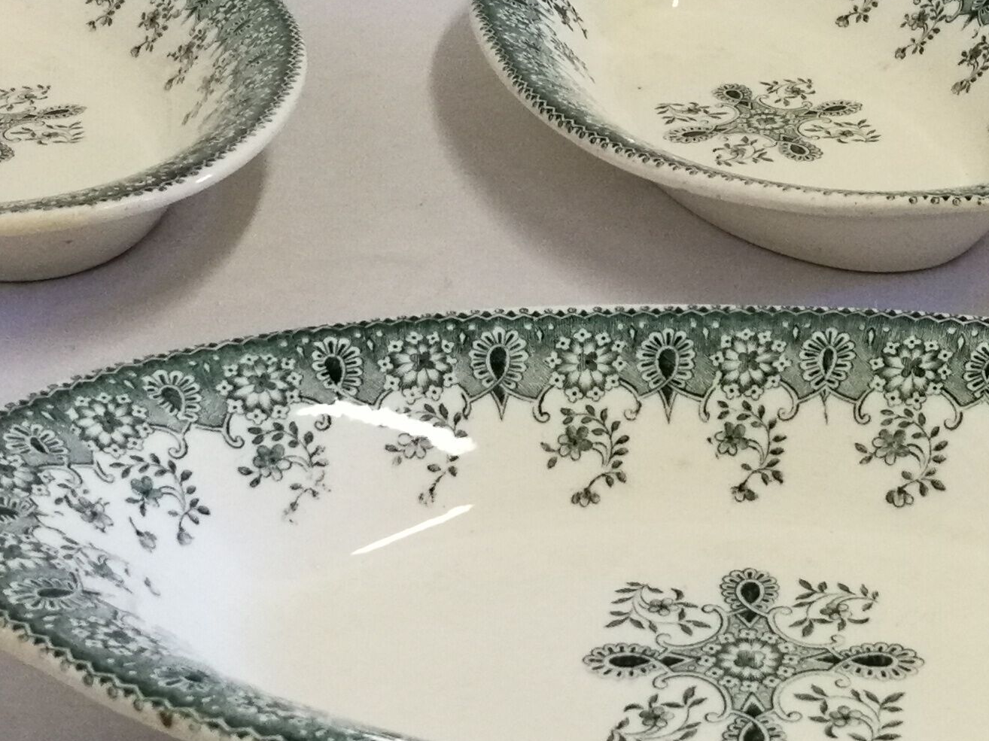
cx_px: 722
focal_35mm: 76
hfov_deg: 25.4
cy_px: 141
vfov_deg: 19.2
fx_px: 2171
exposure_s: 1/50
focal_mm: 2.38
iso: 64
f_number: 2.2
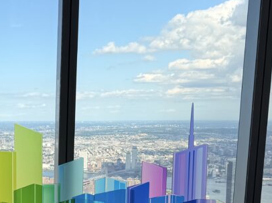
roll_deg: +1.0
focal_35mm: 71
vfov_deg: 20.2
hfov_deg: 25.4
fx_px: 558
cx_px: -30
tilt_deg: -9.5
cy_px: 190
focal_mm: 6.76
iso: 80
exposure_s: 1/2299
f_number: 1.78
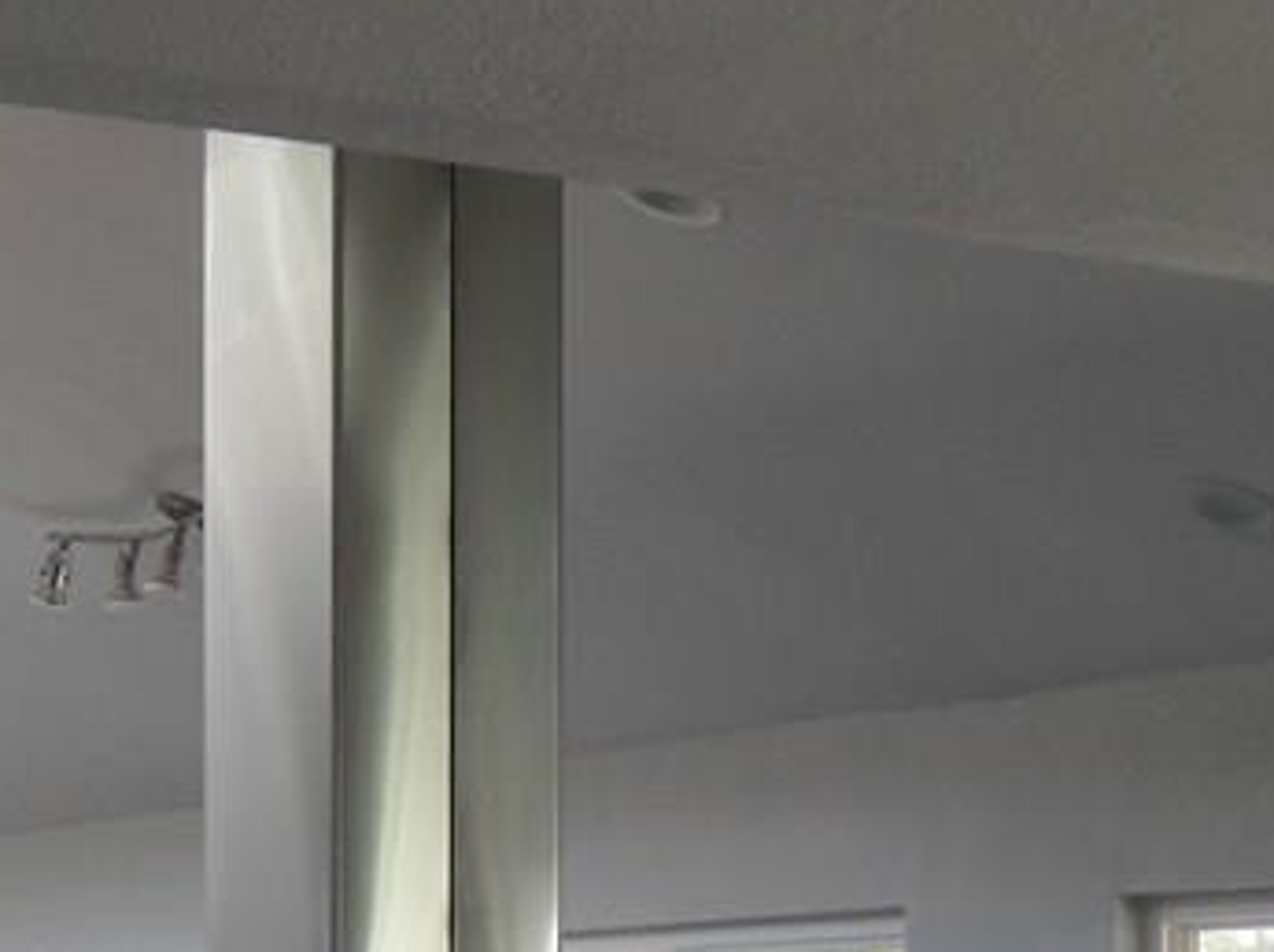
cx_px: 617
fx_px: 3824
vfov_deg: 13.5
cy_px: 1373
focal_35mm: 104
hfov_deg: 18.9
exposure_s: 1/60
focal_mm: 6.2
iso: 100
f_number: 2.8
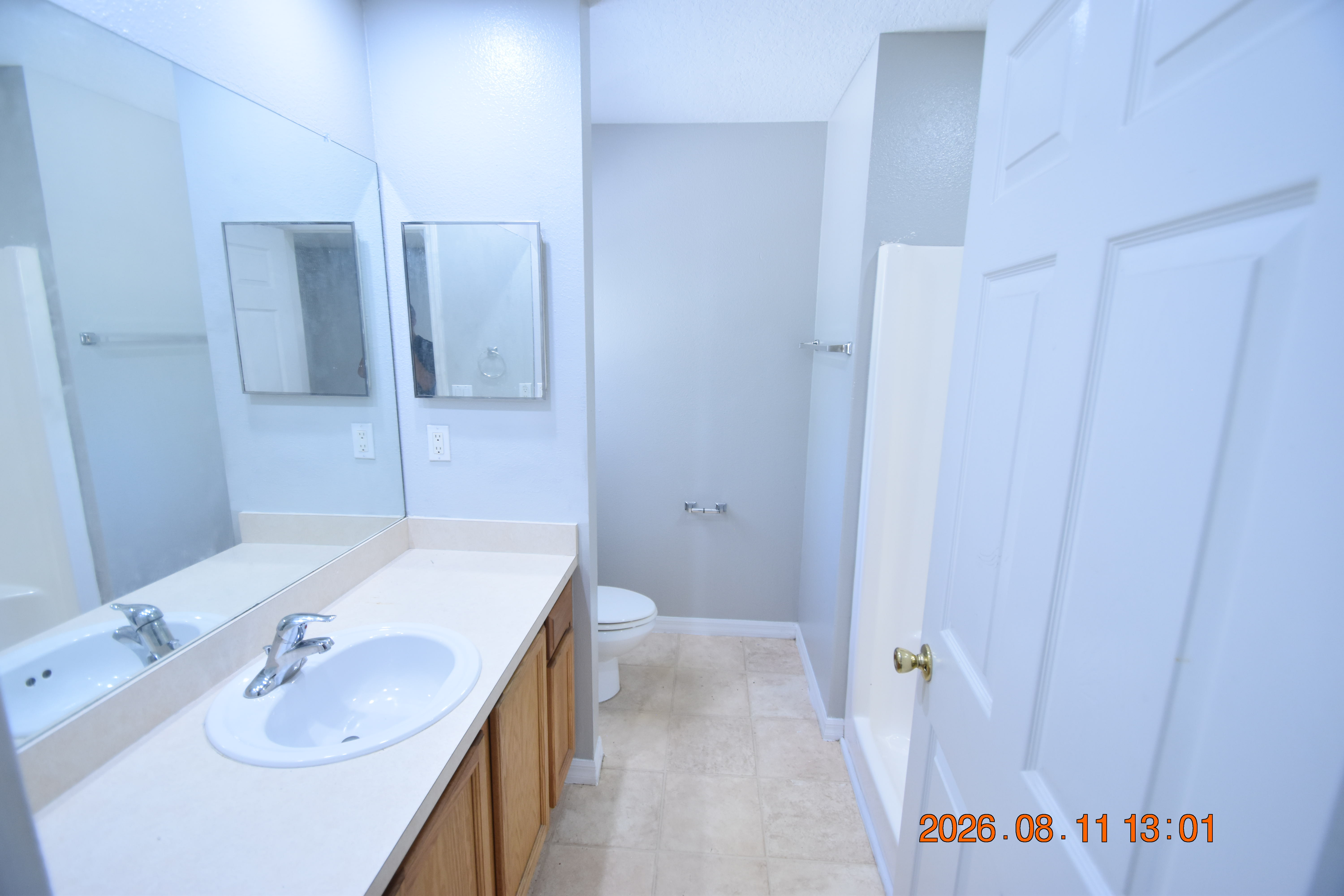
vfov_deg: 77.3
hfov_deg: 100.4
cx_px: 672
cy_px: 448
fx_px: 560
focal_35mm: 15
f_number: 3.5
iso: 800
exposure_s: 1/60
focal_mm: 10
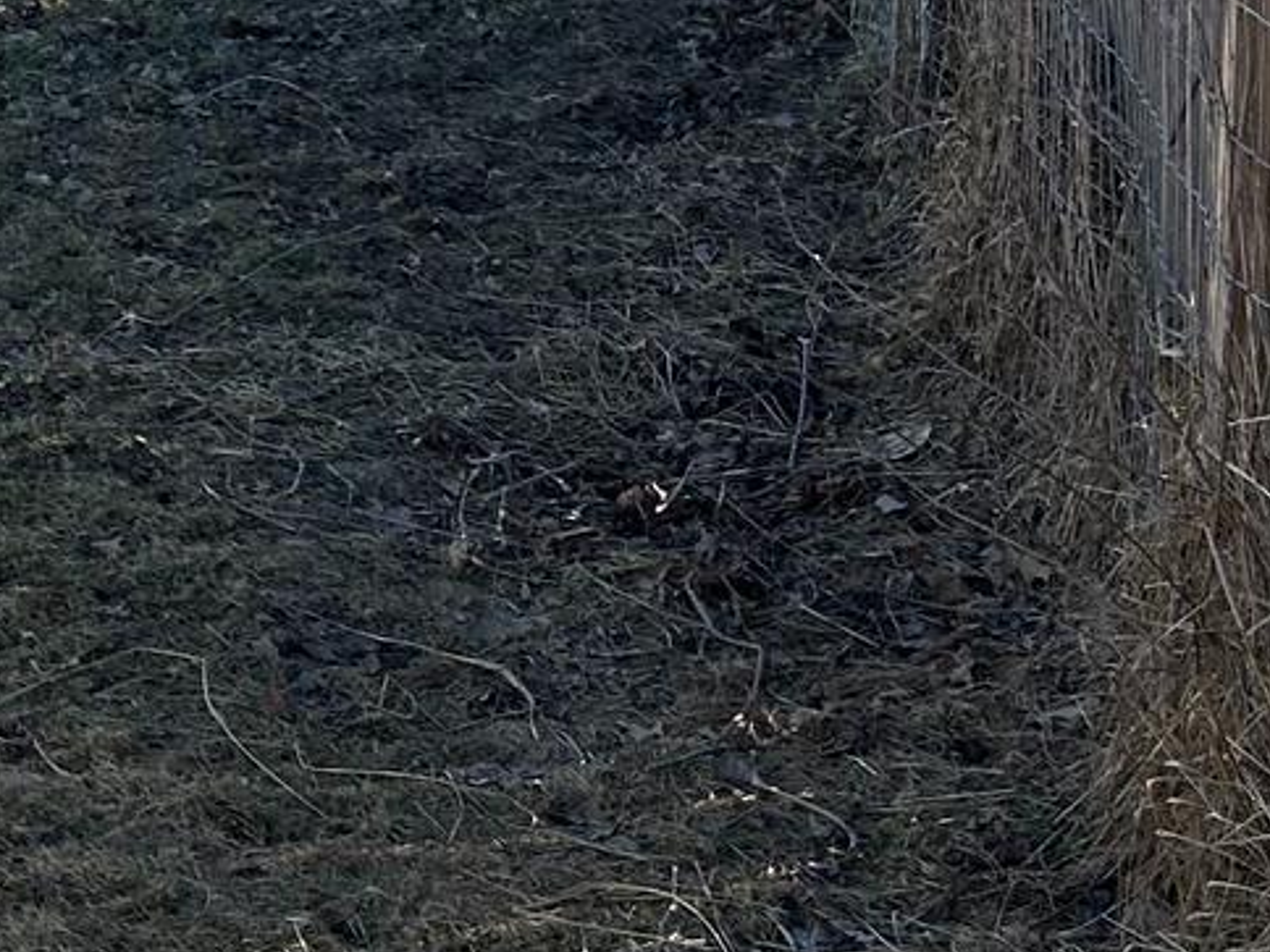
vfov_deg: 13.2
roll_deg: +2.4
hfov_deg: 15.4
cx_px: -1023
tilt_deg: -11.3
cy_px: -45
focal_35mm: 110
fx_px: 4036
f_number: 1.5
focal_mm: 5.7
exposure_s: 1/2252
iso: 50
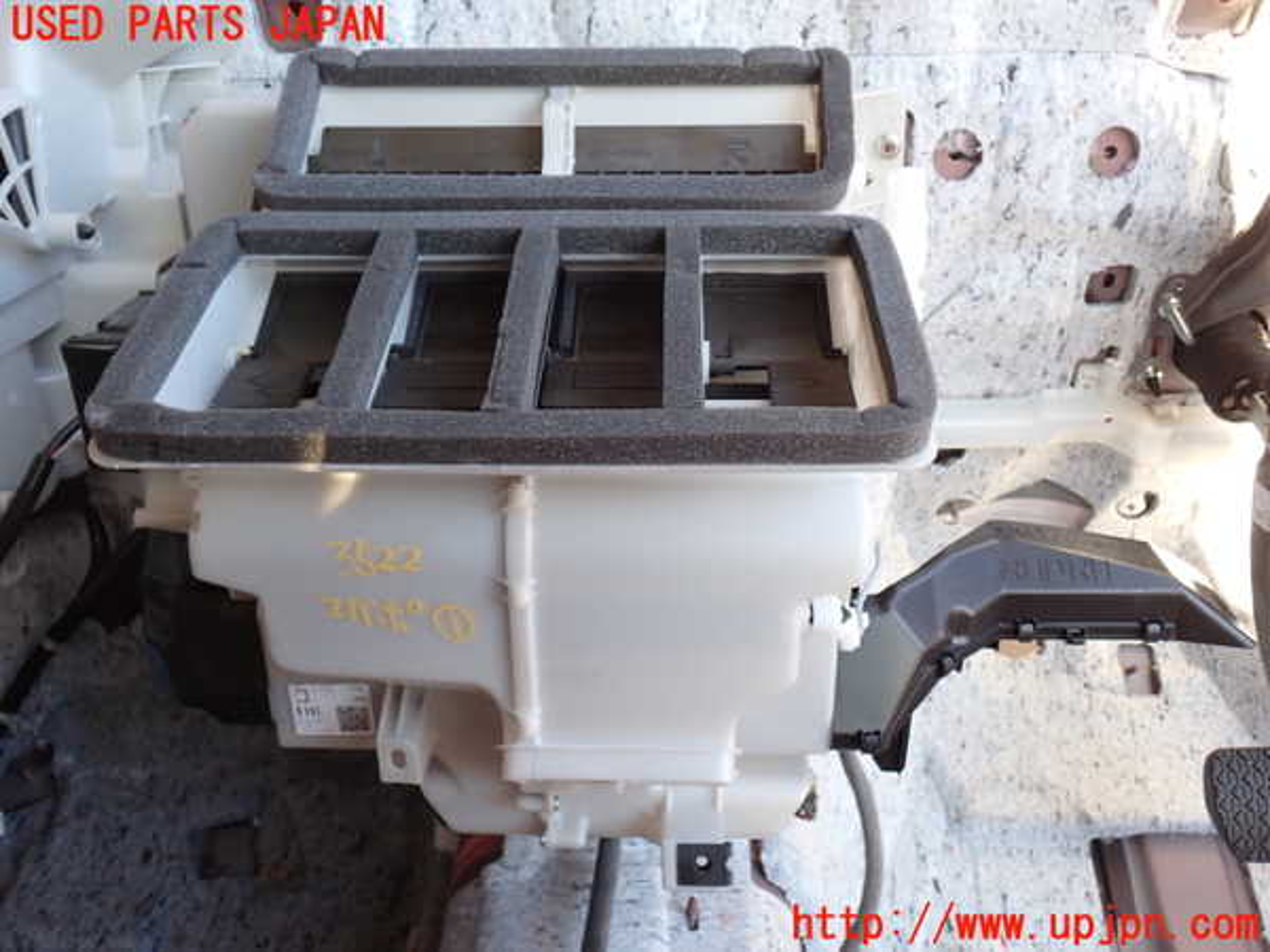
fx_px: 1174
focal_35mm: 32
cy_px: 476
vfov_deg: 44.2
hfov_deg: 56.8
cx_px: 635
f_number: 2.4
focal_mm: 5.79
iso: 100
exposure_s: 1/60
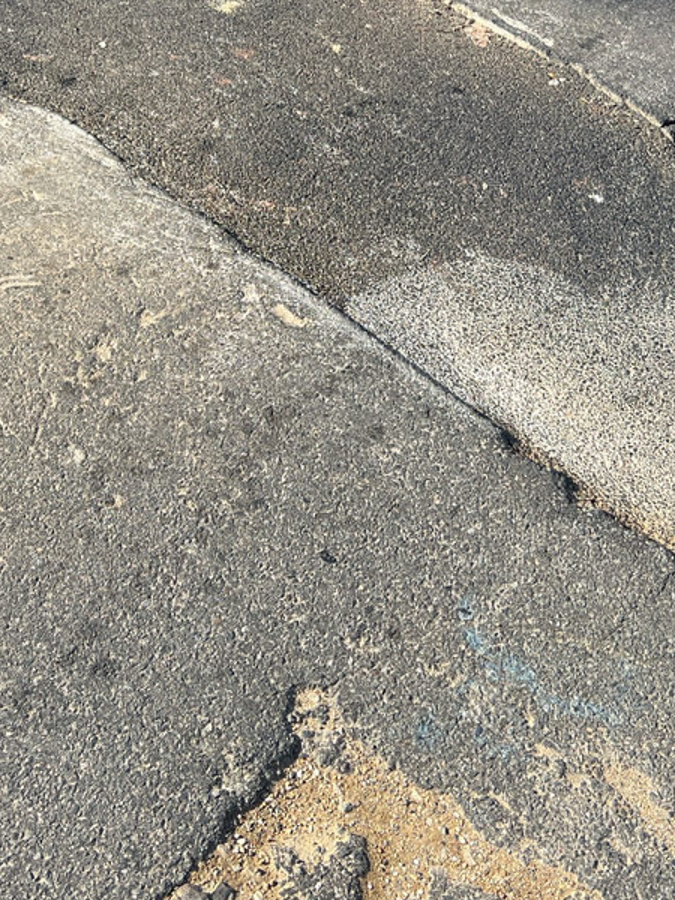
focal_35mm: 52
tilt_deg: -38.5
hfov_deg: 27.8
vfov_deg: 35.7
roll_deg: -9.1
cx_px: 216
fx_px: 1352
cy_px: 188
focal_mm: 5.7
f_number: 1.5
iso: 50
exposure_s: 1/1295
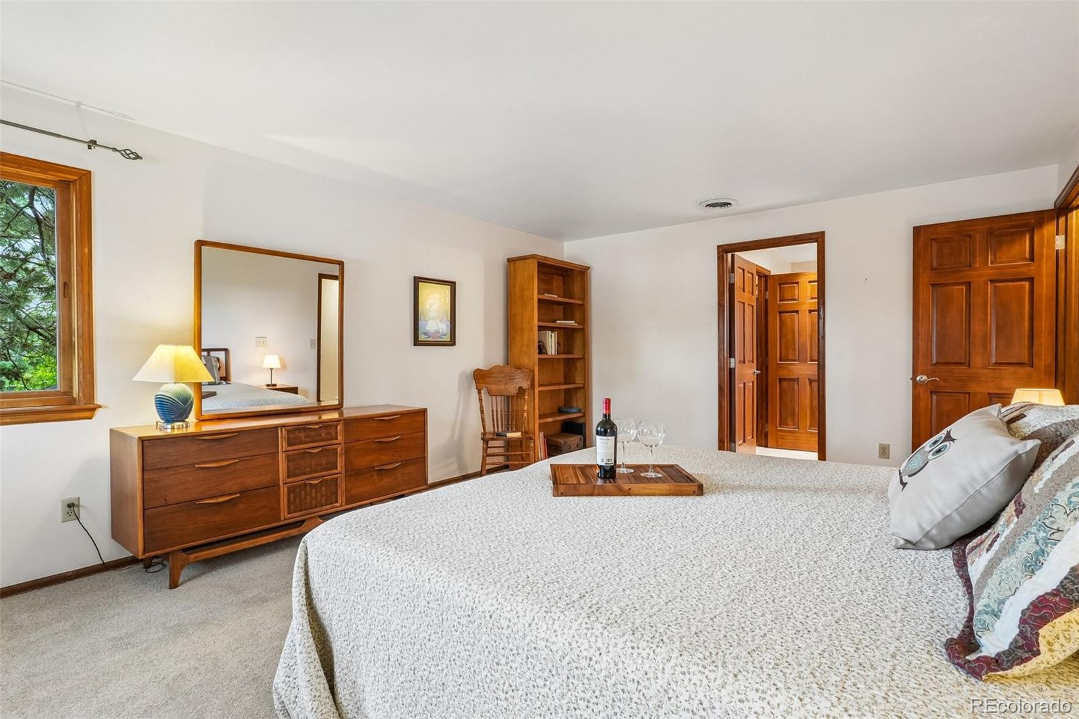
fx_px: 494
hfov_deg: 95.0
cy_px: 360
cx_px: 540
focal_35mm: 16
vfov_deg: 72.0
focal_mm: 11
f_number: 8
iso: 500
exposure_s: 1/10
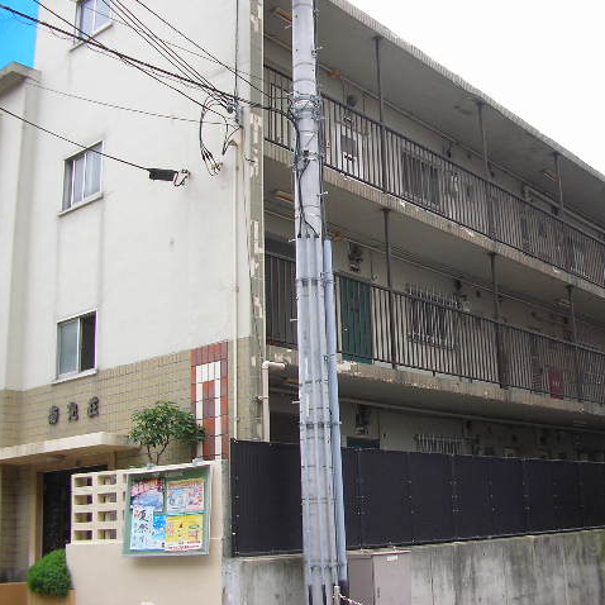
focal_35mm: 45
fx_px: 890
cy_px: 302
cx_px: 401
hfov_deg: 37.2
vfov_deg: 37.6
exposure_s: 1/234
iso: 71
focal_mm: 5.8
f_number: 4.1
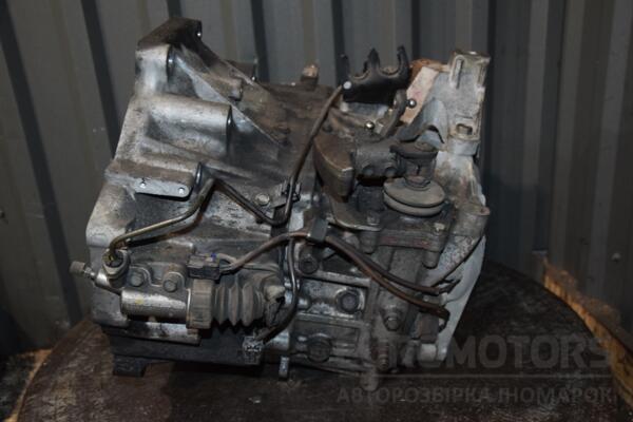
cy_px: 211
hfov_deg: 49.6
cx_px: 316
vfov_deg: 34.2
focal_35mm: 39
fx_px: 686
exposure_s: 1/60
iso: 800
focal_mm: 26
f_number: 5
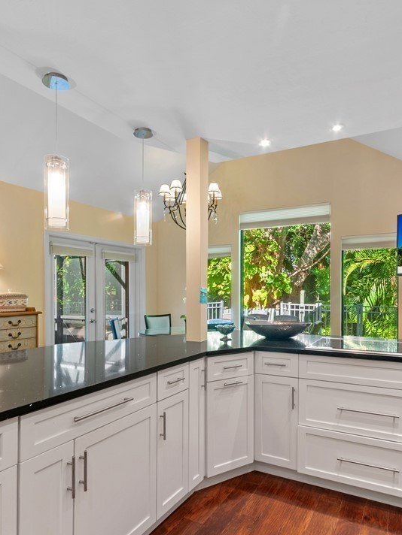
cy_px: 265
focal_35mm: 22
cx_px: 204
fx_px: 341
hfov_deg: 61.1
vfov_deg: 76.4
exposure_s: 1/2
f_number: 8
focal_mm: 10
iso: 200
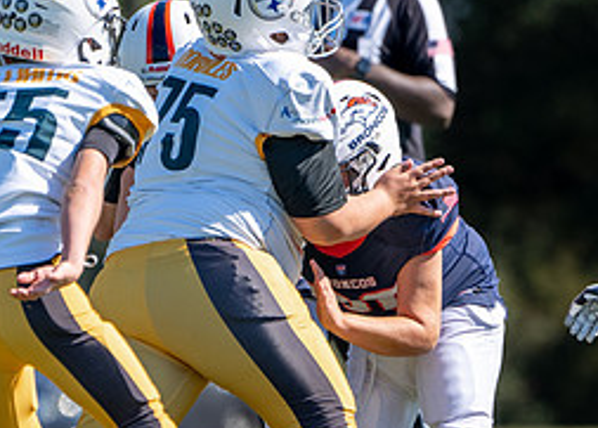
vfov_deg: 1.4
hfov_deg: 2.0
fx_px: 17401
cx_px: 412
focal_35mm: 1024
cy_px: 237
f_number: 5.6
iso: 200
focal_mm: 400
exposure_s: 1/1000
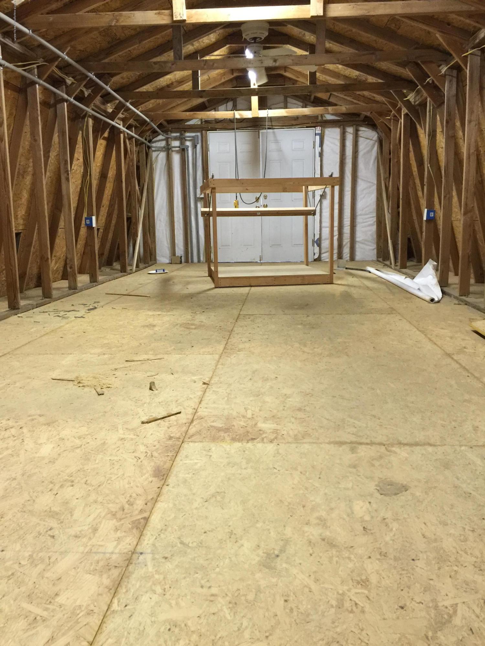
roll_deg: +0.9
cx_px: 242
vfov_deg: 61.7
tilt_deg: -10.6
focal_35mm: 29
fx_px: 542
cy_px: 323
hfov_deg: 48.2
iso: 125
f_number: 2.2
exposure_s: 1/15
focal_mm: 4.15
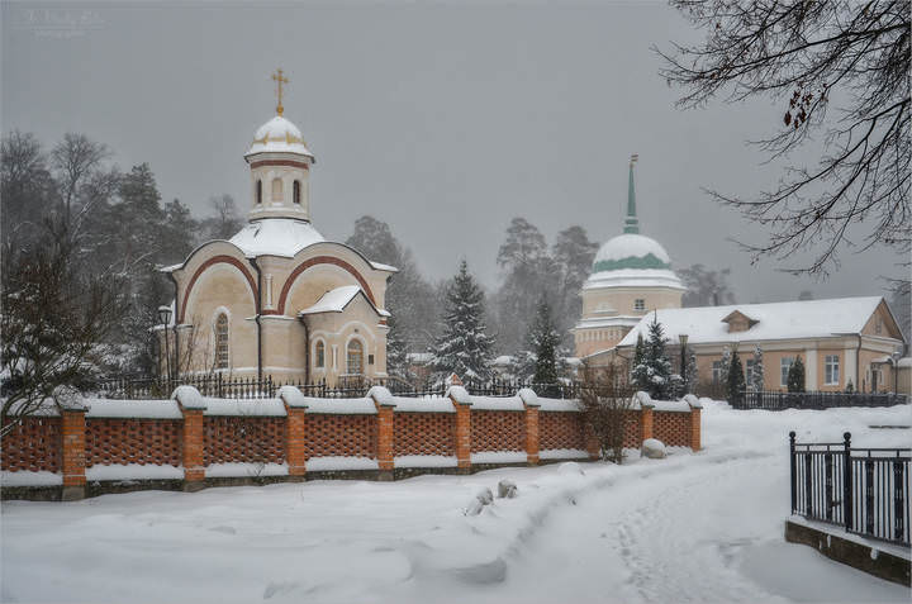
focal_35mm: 51
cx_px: 456
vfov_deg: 26.4
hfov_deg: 39.0
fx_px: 1289
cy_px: 302
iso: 200
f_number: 4.2
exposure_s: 1/640
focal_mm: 34
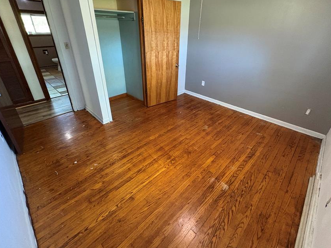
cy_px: 107
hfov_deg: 91.0
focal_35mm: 17
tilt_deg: -26.4
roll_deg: -0.1
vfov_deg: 74.3
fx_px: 163
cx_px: 171
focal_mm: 2.22
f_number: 2.2
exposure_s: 1/60
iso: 640
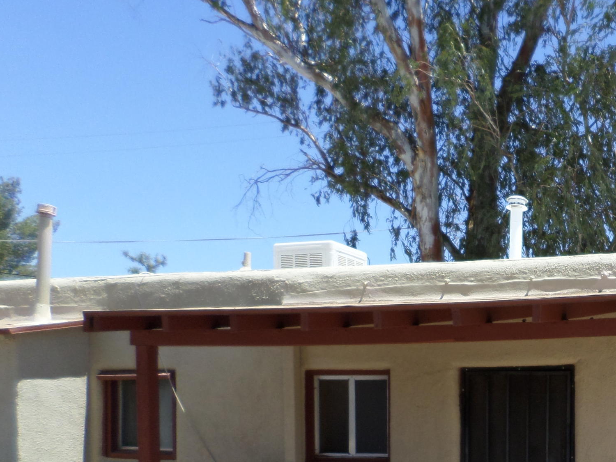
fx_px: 890
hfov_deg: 34.9
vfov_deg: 27.5
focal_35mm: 50
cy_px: 454
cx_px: 607
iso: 80
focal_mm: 4.5
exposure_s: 1/1000
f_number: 2.5
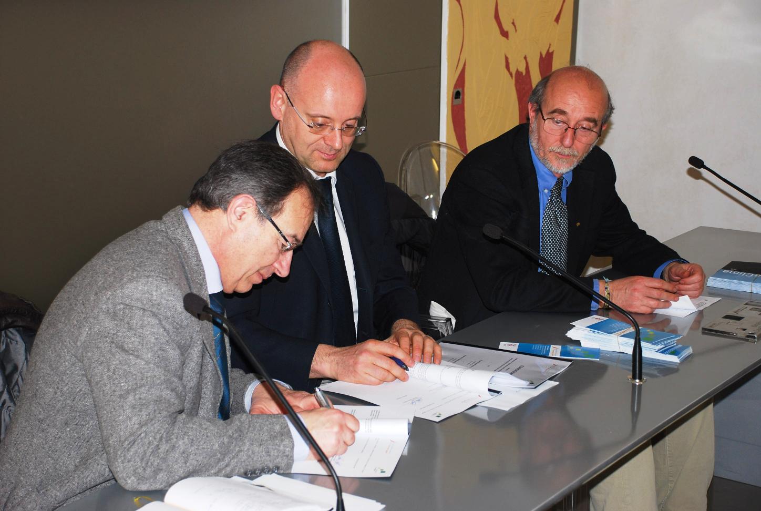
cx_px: 380
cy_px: 256
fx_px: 1398
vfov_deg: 20.7
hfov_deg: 30.5
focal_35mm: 66
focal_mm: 44
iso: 200
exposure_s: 1/60
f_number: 4.8
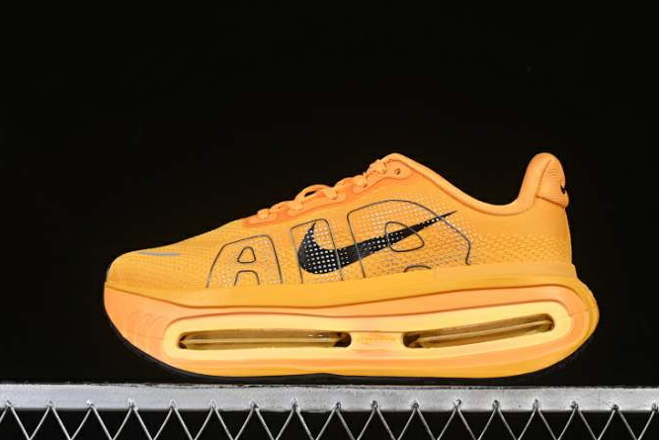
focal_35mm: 82
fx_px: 1501
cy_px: 236
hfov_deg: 24.7
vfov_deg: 16.7
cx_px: 358
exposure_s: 1/80
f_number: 8
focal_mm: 50
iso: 160
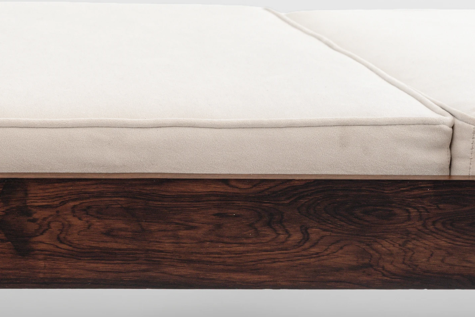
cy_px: 189
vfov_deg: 10.2
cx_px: -44
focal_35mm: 135
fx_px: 1781
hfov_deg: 14.8
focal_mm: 50
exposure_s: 1/50
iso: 250
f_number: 8
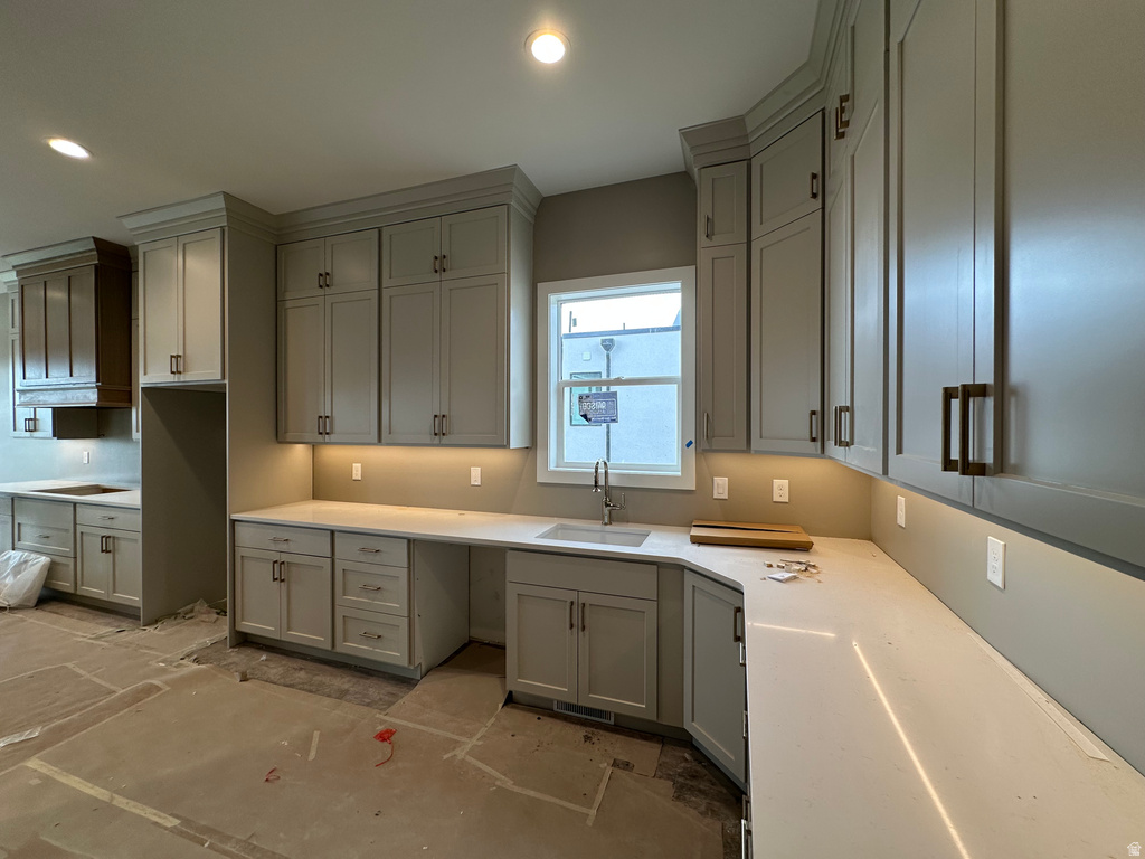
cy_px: 430
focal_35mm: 14
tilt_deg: -0.2
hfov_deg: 102.1
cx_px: 572
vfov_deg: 85.7
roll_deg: -0.2
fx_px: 463
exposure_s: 1/120
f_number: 2.2
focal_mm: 2.22
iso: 64
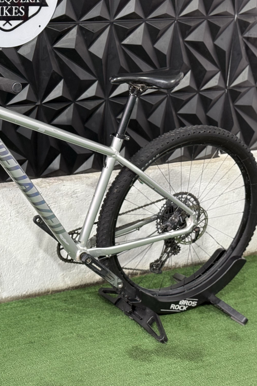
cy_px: 193
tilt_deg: -18.8
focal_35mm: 67
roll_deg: -1.7
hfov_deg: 19.8
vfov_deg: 30.1
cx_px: 14
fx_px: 717
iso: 125
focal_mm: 6.76
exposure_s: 1/60
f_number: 1.78
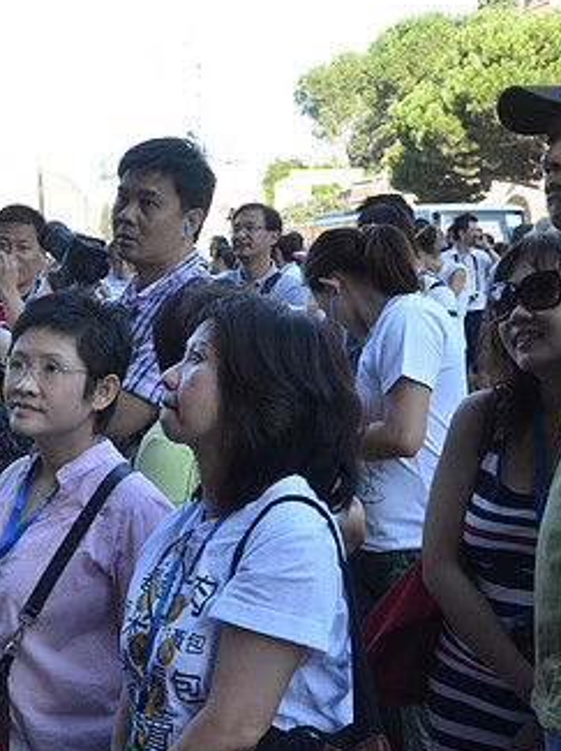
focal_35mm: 72
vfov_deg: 27.0
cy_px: 411
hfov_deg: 19.9
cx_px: 39
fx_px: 1559
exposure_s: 1/160
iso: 1000
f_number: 10
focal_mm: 28
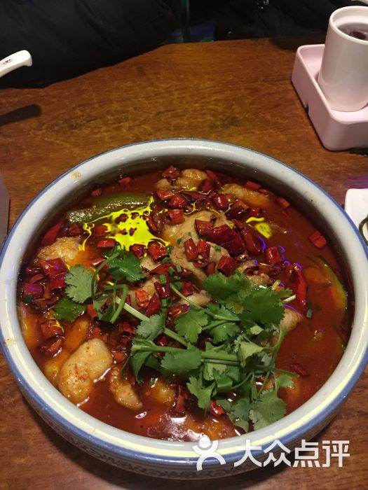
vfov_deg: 61.7
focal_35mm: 29
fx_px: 411
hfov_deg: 48.2
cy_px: 245
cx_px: 184
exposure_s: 1/17
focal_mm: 4.15
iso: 250
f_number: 2.2
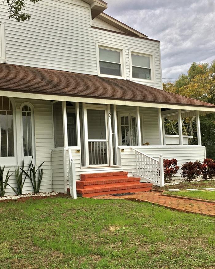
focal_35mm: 39
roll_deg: +4.1
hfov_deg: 38.1
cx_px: 84
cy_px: 143
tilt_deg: +4.6
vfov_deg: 46.8
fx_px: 310
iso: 25
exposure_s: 1/427
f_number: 2.2
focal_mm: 4.15
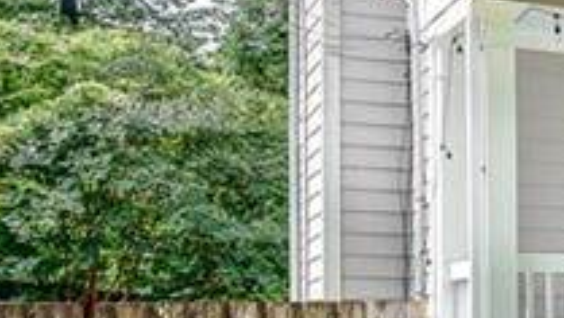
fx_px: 1227
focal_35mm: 82
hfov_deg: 16.6
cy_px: 109
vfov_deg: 14.8
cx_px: 1231
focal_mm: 16
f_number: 8
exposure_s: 1/125
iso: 100
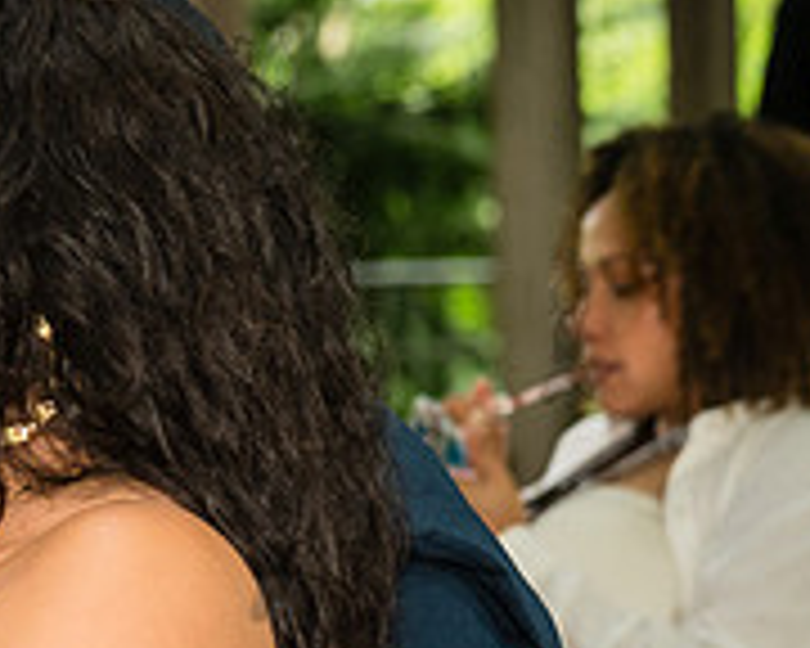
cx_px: -20
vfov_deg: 6.2
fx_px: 5993
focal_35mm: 250
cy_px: 329
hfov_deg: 7.7
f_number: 4
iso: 1250
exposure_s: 1/160
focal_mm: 68
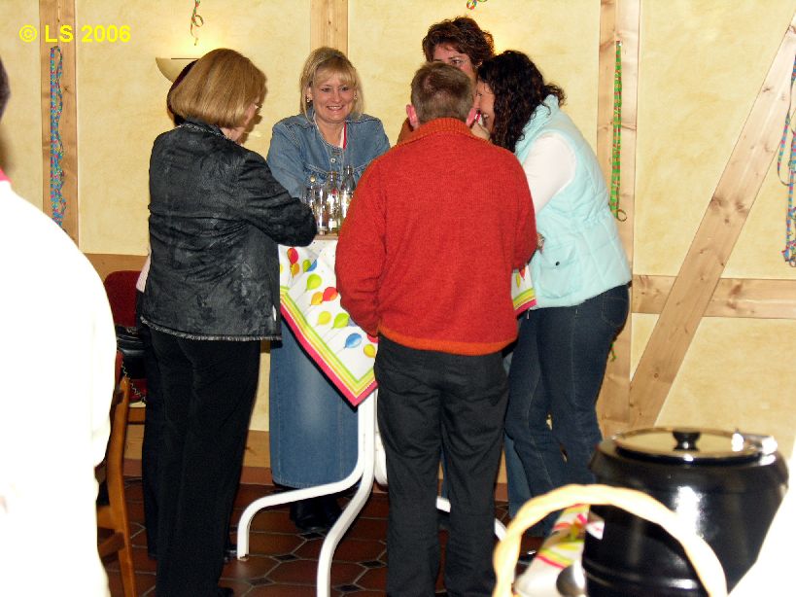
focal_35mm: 86
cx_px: 398
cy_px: 298
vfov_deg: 17.2
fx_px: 1977
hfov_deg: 22.8
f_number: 3.5
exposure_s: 1/120
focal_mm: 21.8
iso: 100
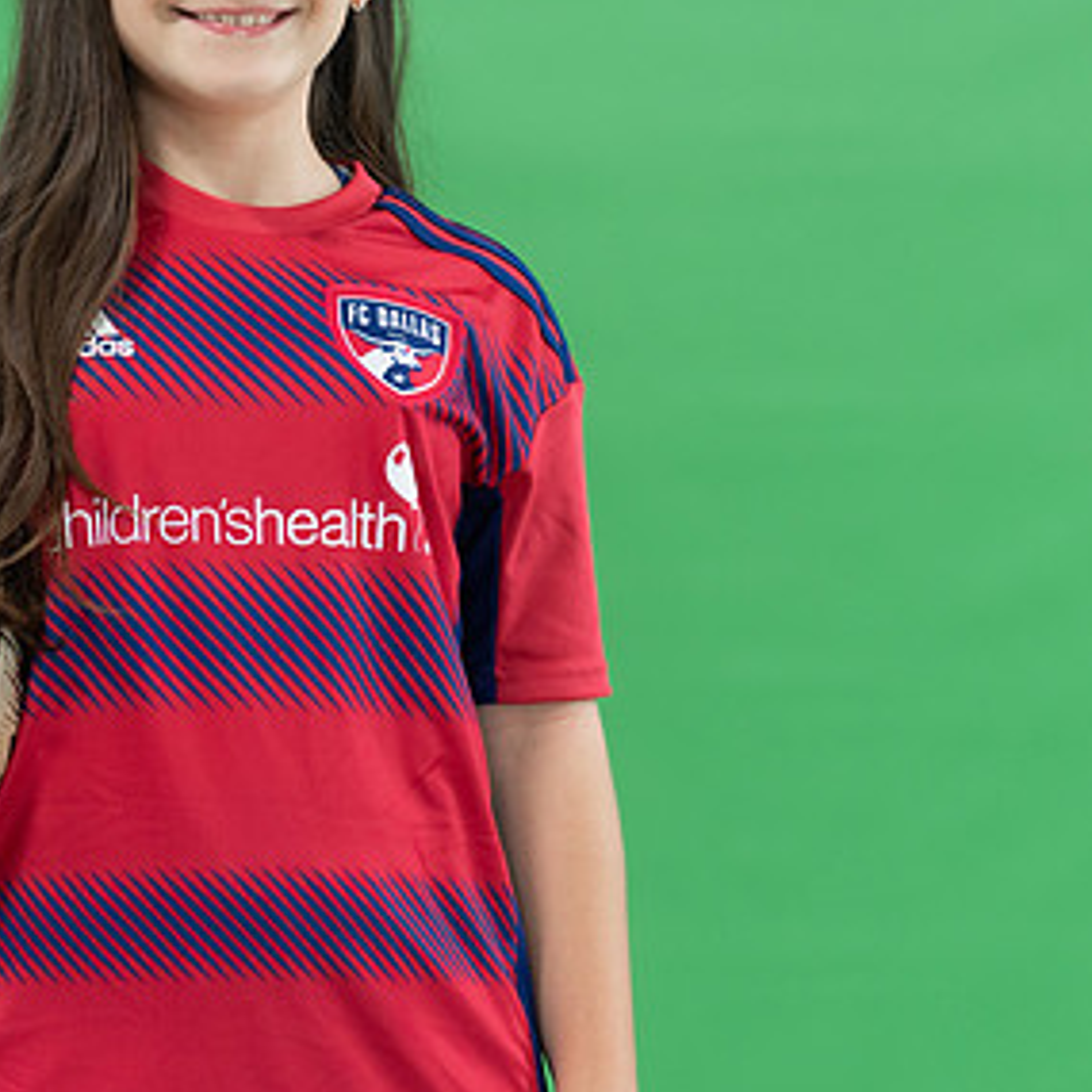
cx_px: 279
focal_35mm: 306
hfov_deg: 5.7
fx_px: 10921
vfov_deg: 5.7
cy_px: 322
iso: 1000
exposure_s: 1/250
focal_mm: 162
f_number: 2.8
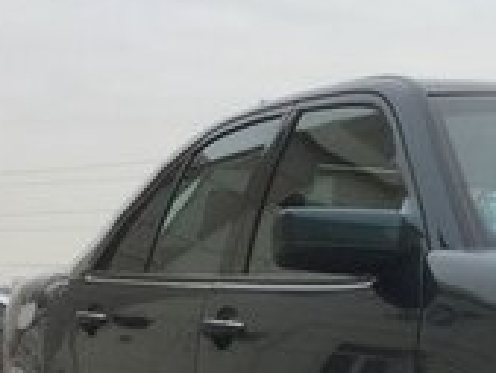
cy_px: 401
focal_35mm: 113
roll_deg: +1.3
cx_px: 807
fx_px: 1620
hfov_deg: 15.6
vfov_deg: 12.9
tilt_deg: -4.5
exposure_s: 1/682
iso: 32
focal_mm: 4.15
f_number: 2.2
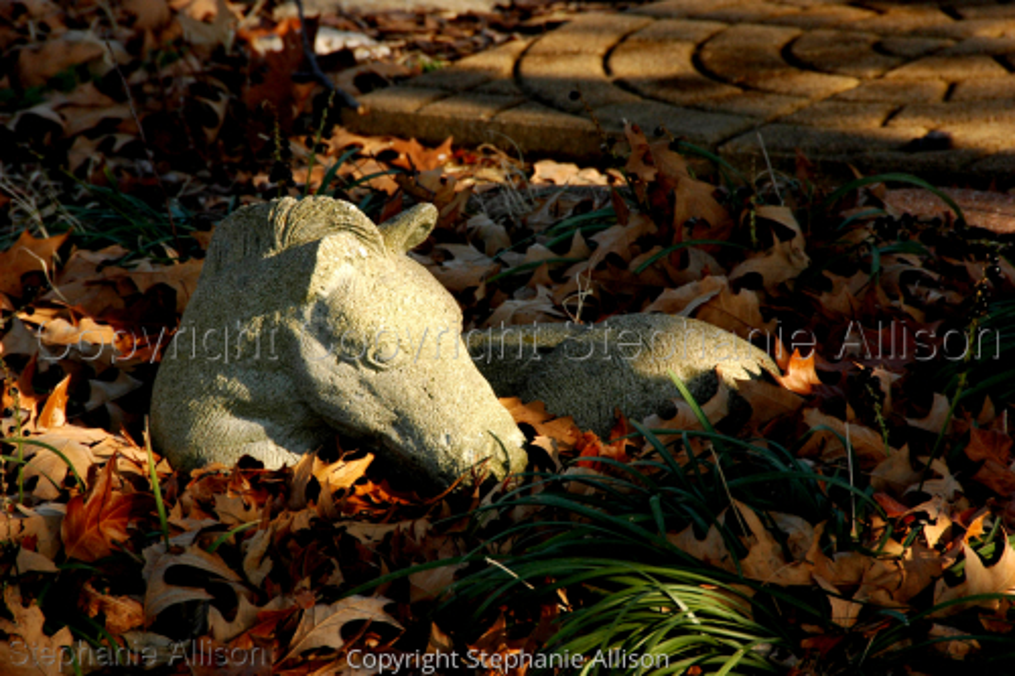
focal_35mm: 300
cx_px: 508
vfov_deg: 4.6
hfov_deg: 6.9
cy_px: 338
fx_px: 8455
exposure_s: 1/200
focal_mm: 200
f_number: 10
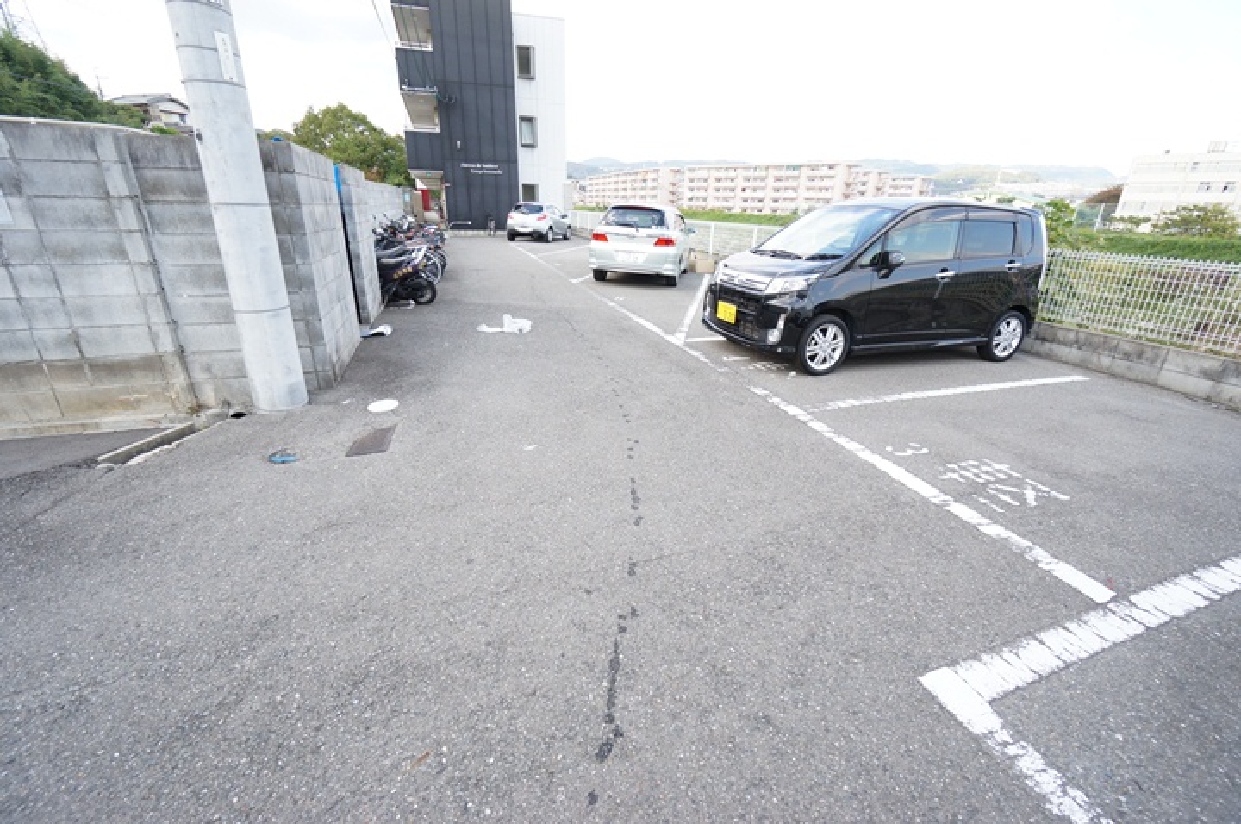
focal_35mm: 15
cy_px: 412
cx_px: 620
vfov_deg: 77.2
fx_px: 516
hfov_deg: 100.5
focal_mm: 10
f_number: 5.6
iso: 100
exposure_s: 1/80
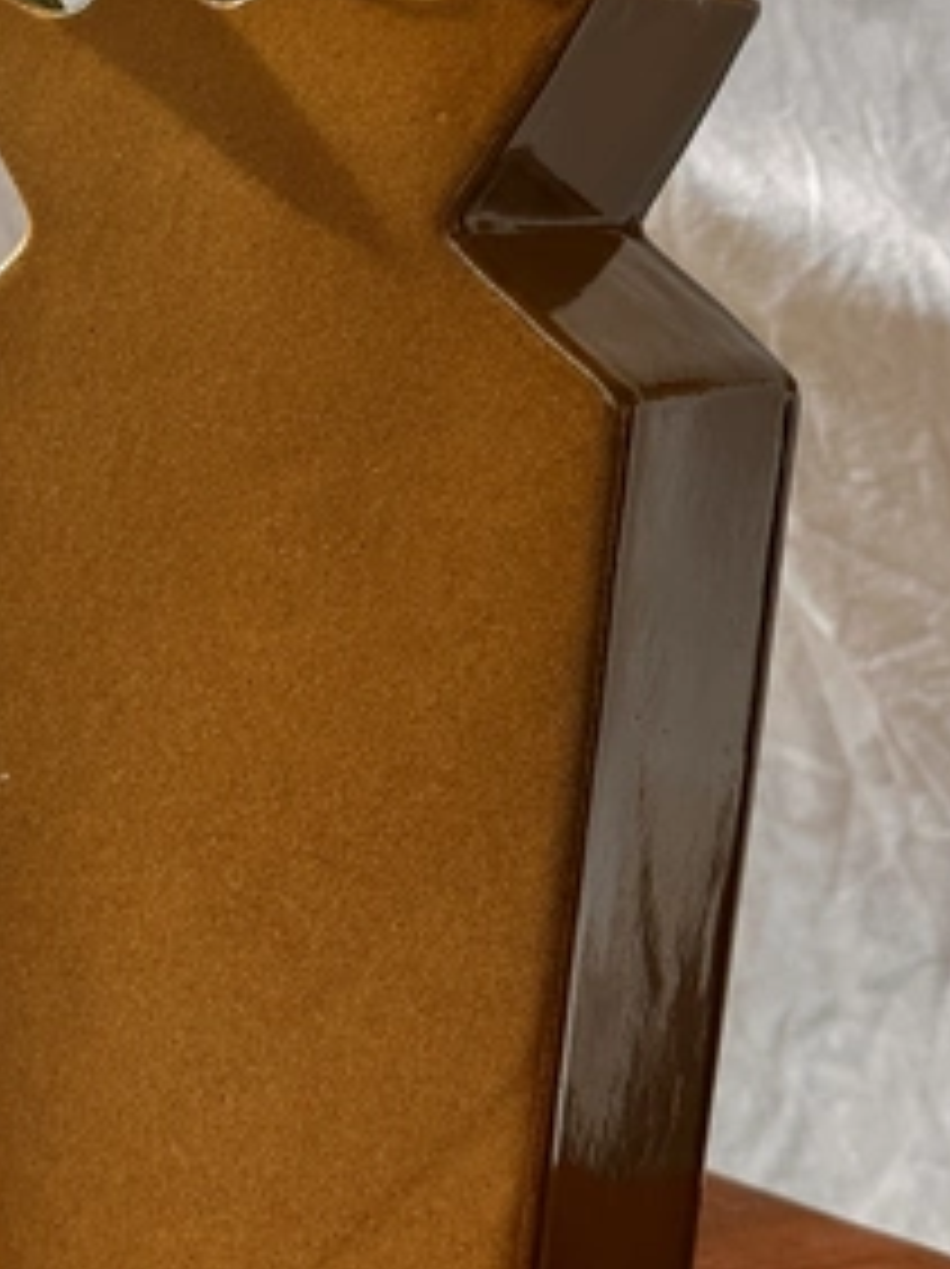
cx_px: 270
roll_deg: +0.0
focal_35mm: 75
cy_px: 90
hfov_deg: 19.5
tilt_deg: +5.4
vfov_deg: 25.1
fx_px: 2749
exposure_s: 1/529
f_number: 1.78
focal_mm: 6.86
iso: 80
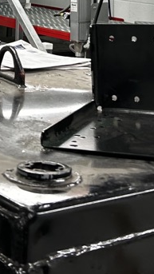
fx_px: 719
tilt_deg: -0.1
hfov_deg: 12.2
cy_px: -47
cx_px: 22
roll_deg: -1.5
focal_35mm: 99
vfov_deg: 20.3
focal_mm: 5.7
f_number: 1.5
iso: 64
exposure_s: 1/60
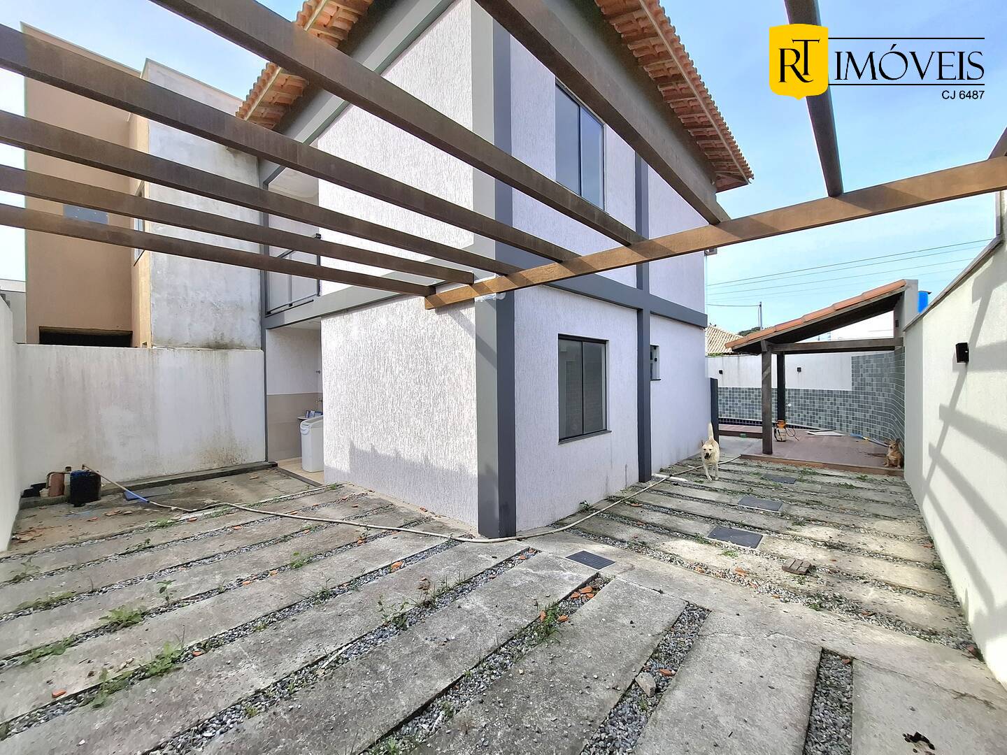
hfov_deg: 106.2
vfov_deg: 89.9
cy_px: 378
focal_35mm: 13
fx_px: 378
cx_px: 504
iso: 40
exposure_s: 1/667
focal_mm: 1.74
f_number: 2.2
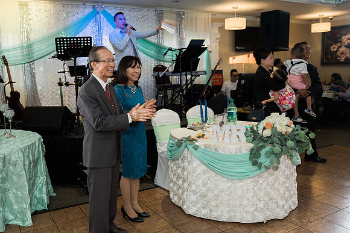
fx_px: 315
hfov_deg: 57.9
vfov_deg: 40.7
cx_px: 148
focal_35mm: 32
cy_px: 109
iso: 1000
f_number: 2.8
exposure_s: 1/160
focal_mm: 28
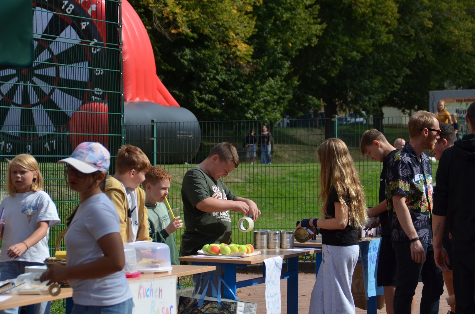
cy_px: 157
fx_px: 1936
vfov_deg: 9.3
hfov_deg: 14.0
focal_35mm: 147
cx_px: 238
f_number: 8
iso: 200
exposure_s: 1/1000
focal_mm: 98
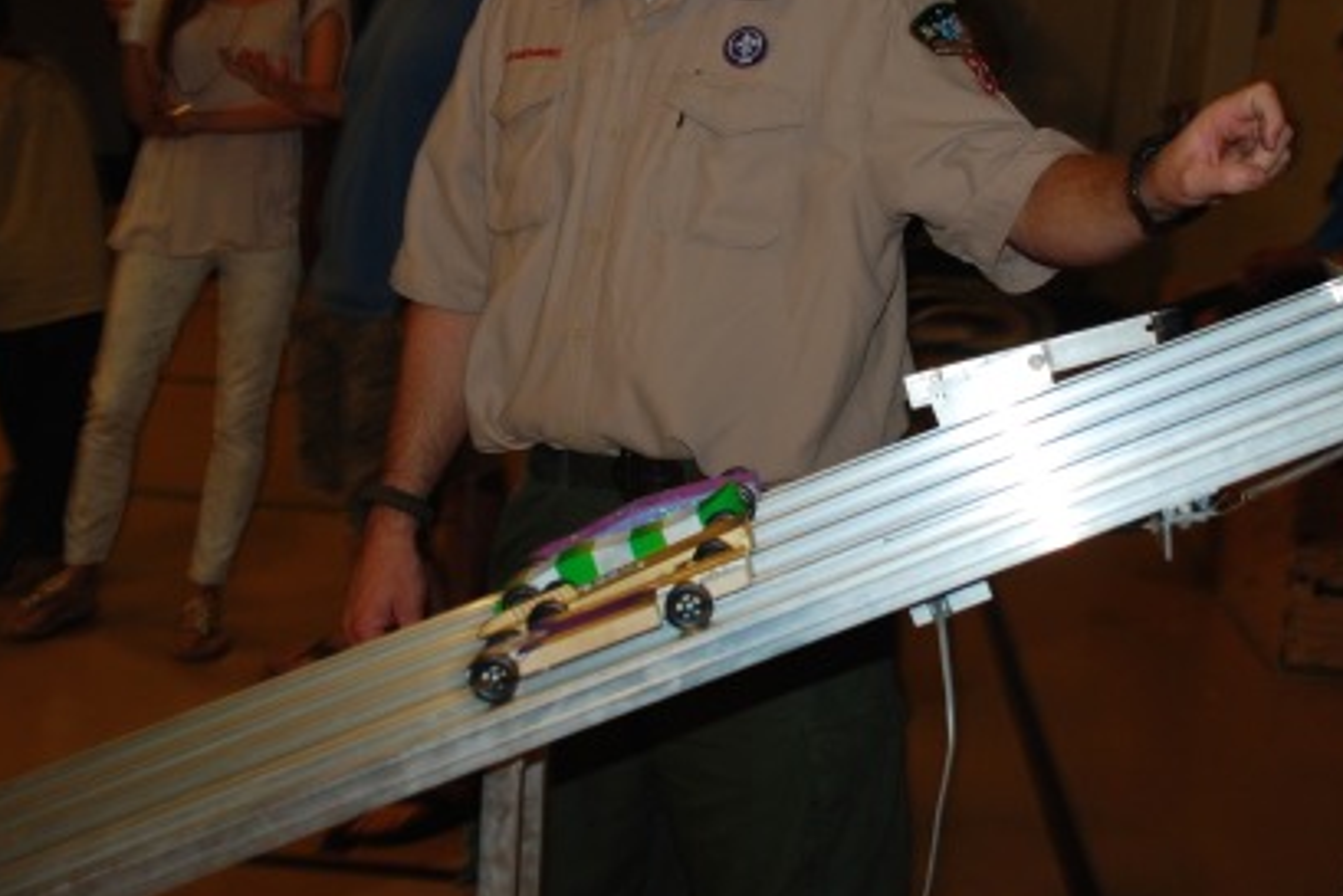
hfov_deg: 27.6
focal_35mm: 73
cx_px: 910
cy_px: 217
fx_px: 2716
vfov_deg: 18.6
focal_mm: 31
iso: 200
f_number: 4.2
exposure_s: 1/60
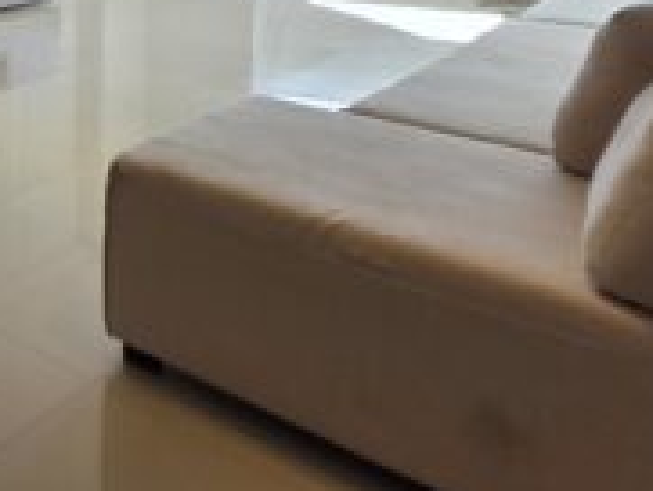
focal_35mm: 43
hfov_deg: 28.5
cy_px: -166
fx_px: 812
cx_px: -325
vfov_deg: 27.4
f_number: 1.9
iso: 40
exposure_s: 1/267
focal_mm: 2.2
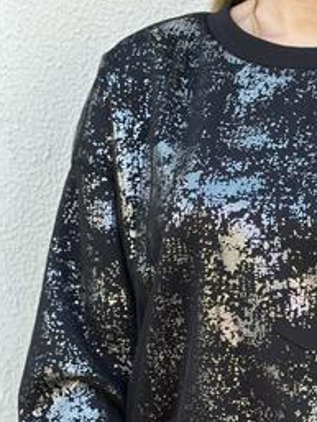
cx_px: 286
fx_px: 1183
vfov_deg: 20.0
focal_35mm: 97
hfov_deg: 15.1
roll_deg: -0.5
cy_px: 337
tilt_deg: -9.3
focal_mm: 6.86
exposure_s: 1/224
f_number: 1.78
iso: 80
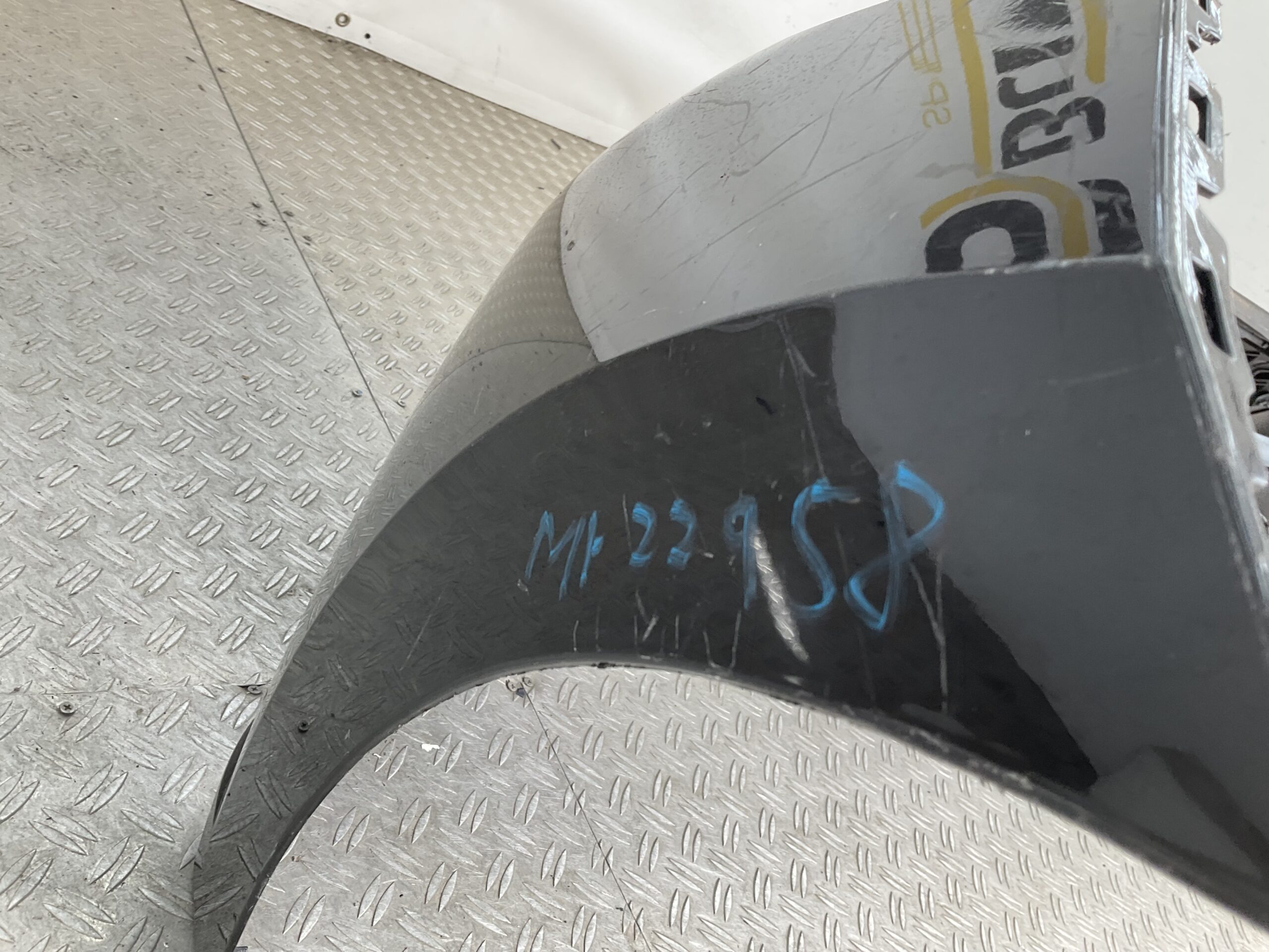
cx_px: 634
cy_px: 476
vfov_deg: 48.2
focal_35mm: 29
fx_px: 1063
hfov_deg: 61.7
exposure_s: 1/100
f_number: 1.8
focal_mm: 3
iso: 16
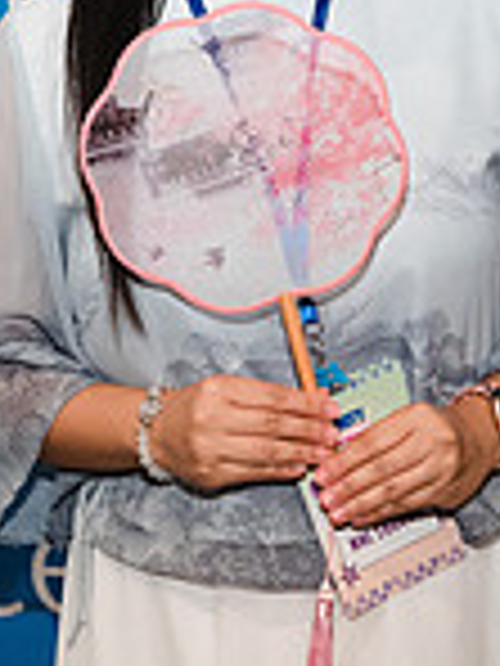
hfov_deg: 11.0
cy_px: 158
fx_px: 2600
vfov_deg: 14.5
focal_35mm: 135
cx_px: 257
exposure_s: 1/200
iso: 3200
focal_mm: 35
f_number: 3.5
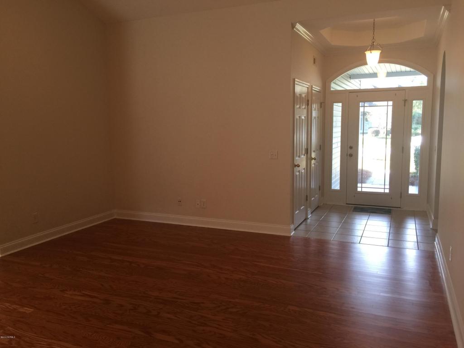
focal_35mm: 29
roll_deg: +0.6
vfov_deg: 48.2
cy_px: 174
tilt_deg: -7.1
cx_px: 232
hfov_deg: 61.7
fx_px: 389
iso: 32
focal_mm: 4.15
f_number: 2.2
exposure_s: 1/40
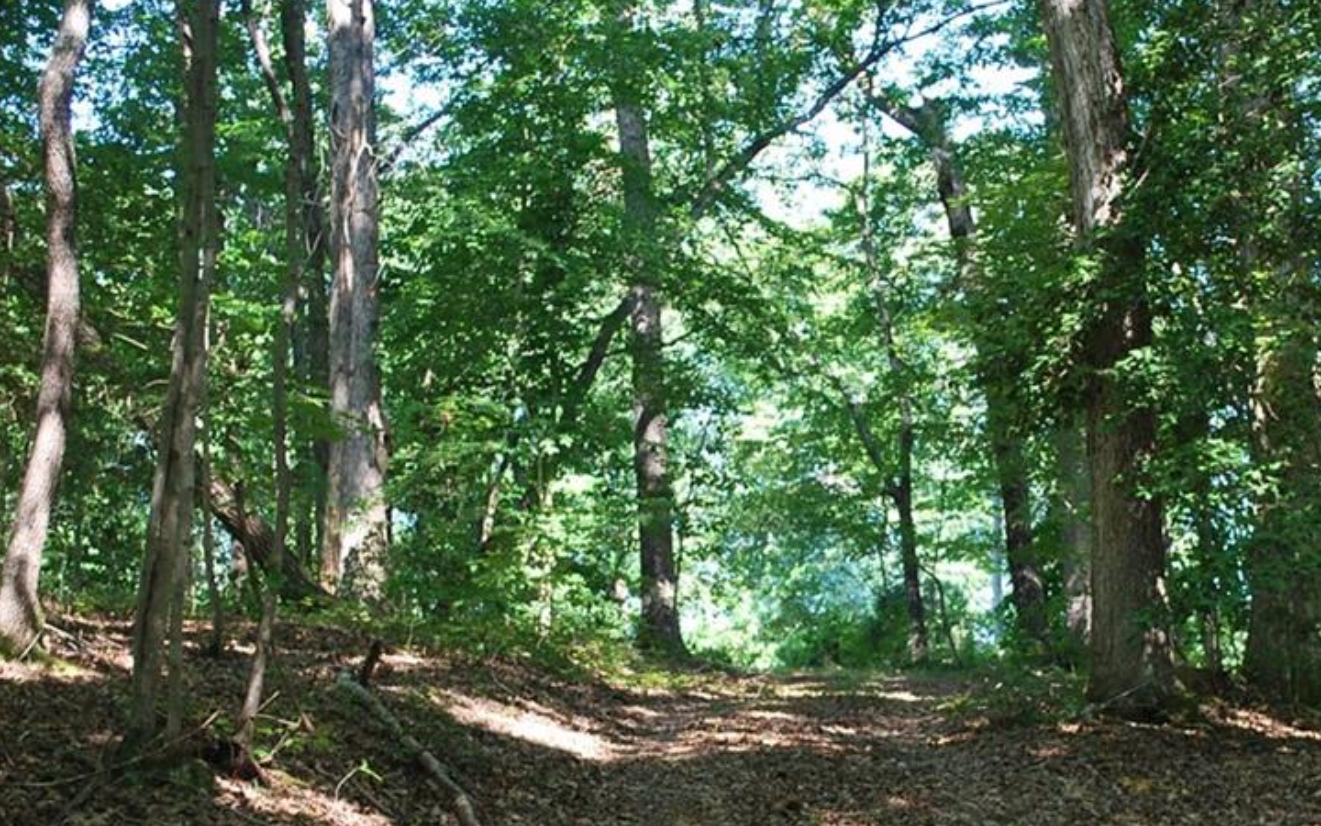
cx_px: 888
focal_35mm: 74
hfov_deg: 27.7
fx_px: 2664
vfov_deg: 17.5
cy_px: 620
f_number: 5
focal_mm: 34
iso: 200
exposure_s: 1/50
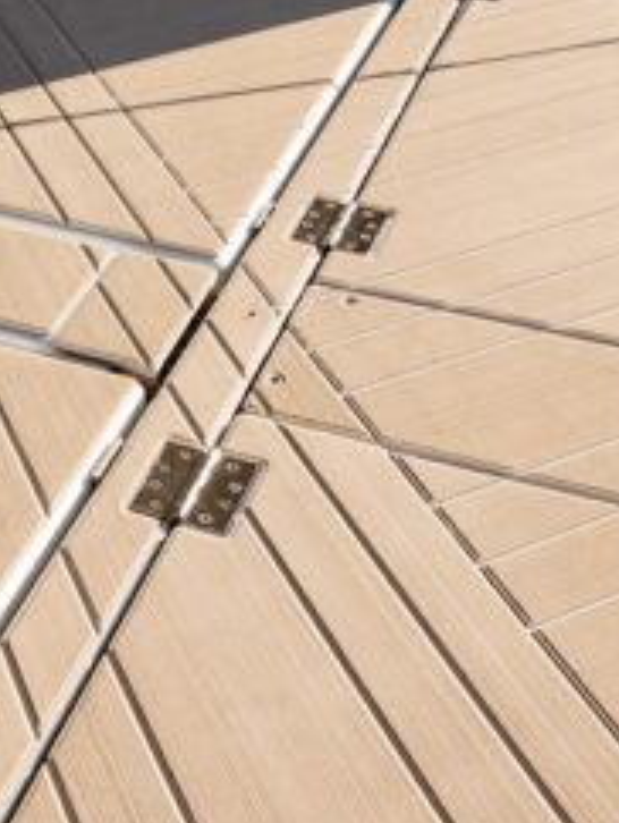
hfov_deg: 23.5
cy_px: -47
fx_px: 1476
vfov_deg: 28.7
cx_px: 165
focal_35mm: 62
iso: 100
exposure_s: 1/400
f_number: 6.3
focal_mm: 14
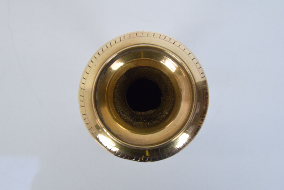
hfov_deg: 49.5
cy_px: 95
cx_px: 142
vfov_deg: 34.3
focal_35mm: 39
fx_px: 308
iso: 1600
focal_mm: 26
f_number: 6.3
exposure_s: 1/160
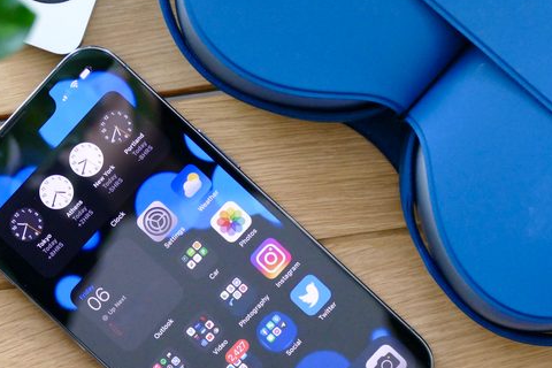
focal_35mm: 183
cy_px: 266
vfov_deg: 7.5
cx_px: 143
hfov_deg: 11.2
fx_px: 2806
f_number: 4.5
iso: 1600
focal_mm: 44.41
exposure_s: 1/60
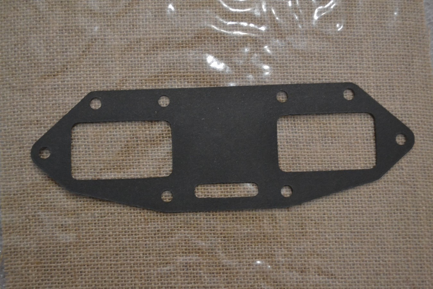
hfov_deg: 45.0
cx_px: 216
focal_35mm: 44
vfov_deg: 30.8
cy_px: 144
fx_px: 523
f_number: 4.5
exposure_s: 1/30
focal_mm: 29
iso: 3200
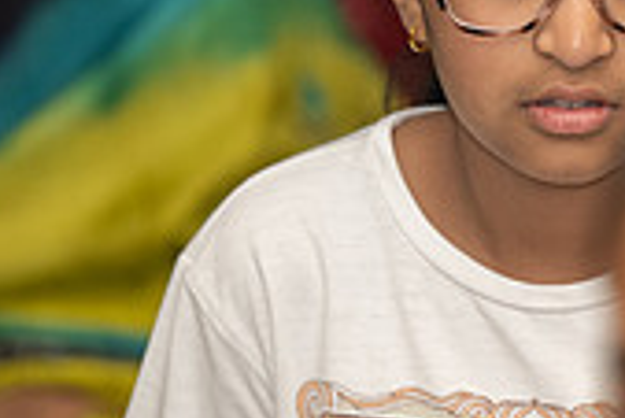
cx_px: 521
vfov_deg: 2.0
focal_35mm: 689
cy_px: 205
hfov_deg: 3.0
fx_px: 11972
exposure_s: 1/200
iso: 500
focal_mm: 200
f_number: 2.8
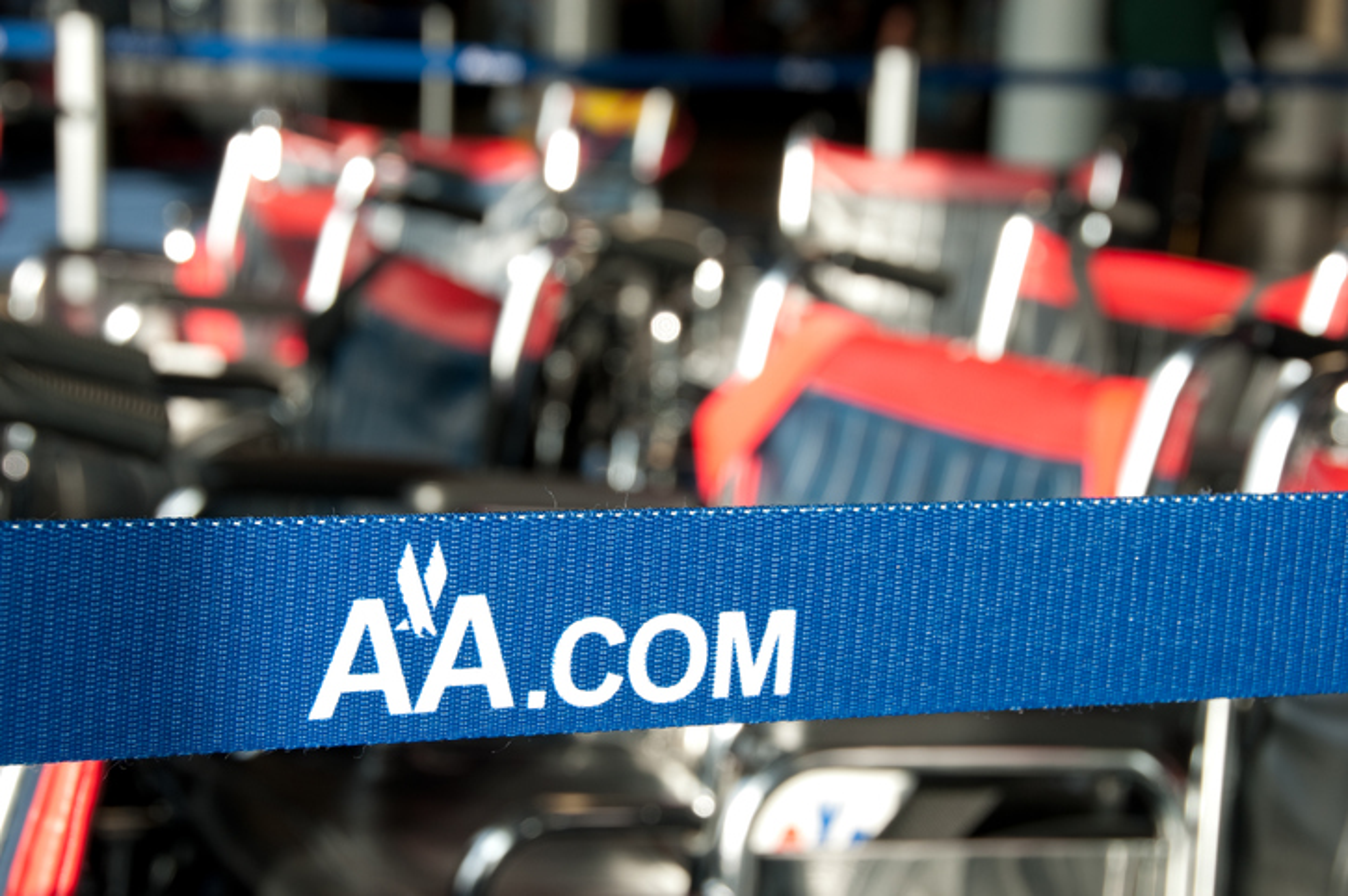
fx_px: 3142
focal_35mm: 84
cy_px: 448
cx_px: 674
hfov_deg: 24.2
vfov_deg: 16.2
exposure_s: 1/25
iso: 100
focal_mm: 56
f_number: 10
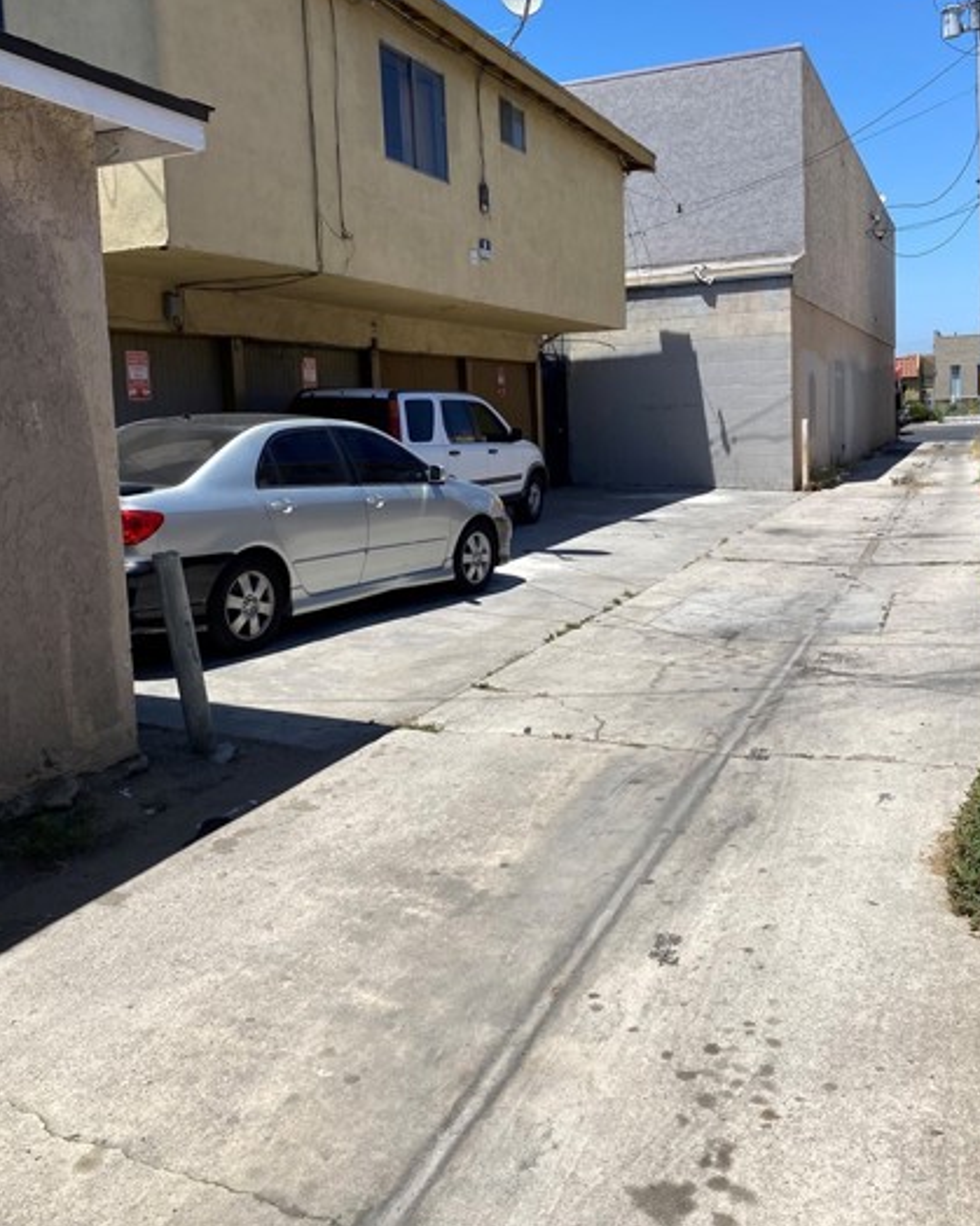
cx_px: 484
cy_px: 538
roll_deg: +4.5
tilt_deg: -5.6
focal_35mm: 31
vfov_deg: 57.0
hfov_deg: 47.1
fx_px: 1124
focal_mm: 4.25
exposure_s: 1/3125
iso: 32
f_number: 1.8
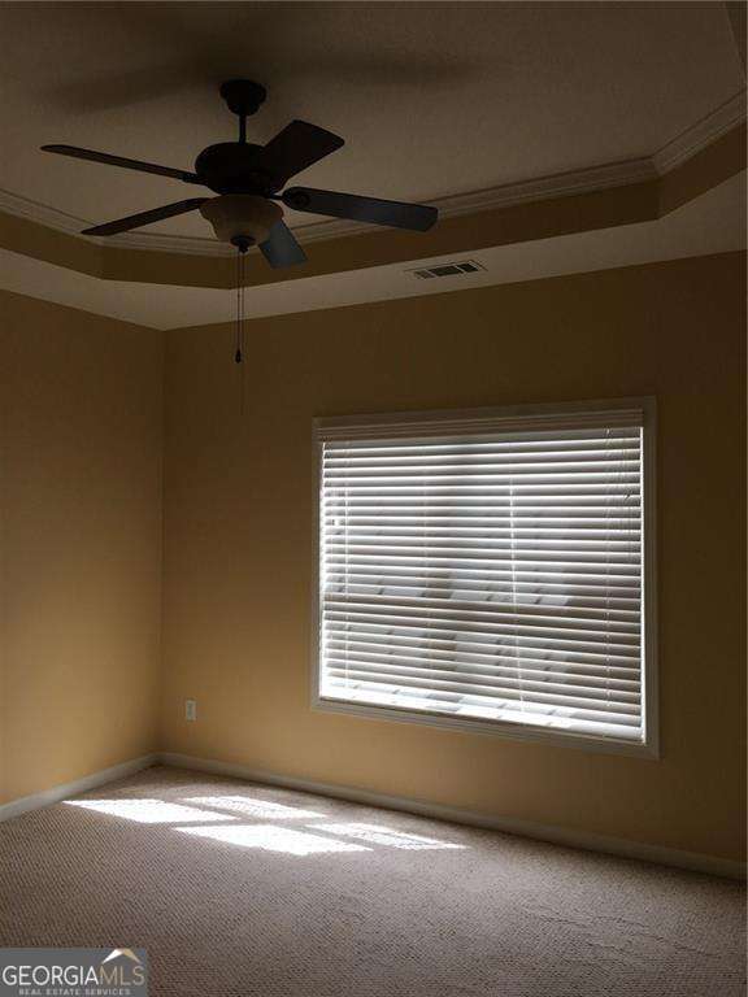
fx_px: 836
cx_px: 374
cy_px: 498
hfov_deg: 48.2
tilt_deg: +0.3
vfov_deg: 61.7
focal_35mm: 29
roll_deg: -0.6
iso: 25
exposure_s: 1/120
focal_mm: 4.15
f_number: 2.2
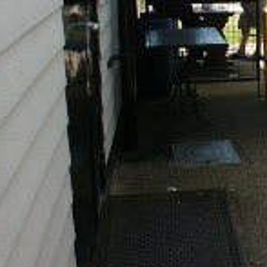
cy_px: 11
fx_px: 733
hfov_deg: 19.9
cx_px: 283
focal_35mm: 84
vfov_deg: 20.1
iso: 64
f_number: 6.7
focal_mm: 7.19
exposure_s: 1/125
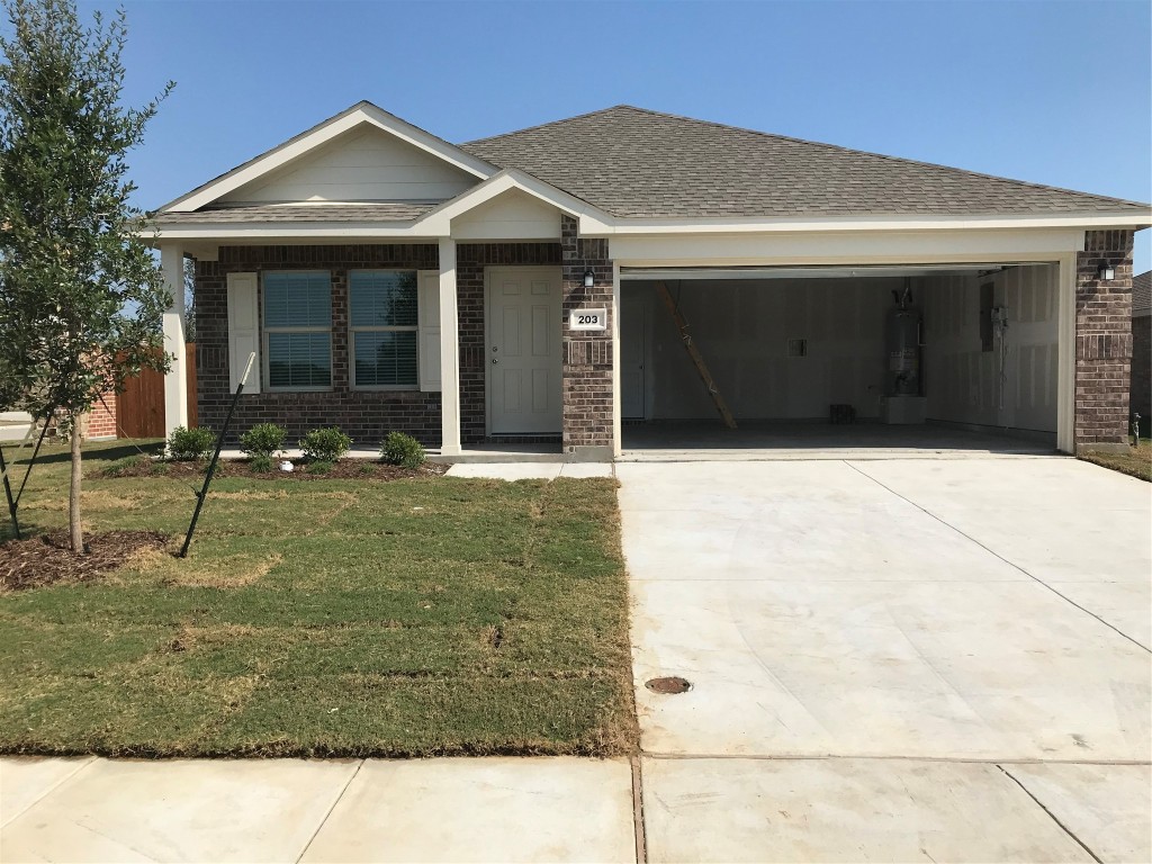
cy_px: 432
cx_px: 576
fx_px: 932
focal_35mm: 28
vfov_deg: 49.7
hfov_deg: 63.4
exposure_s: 1/4566
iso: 20
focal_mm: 3.99
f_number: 1.8
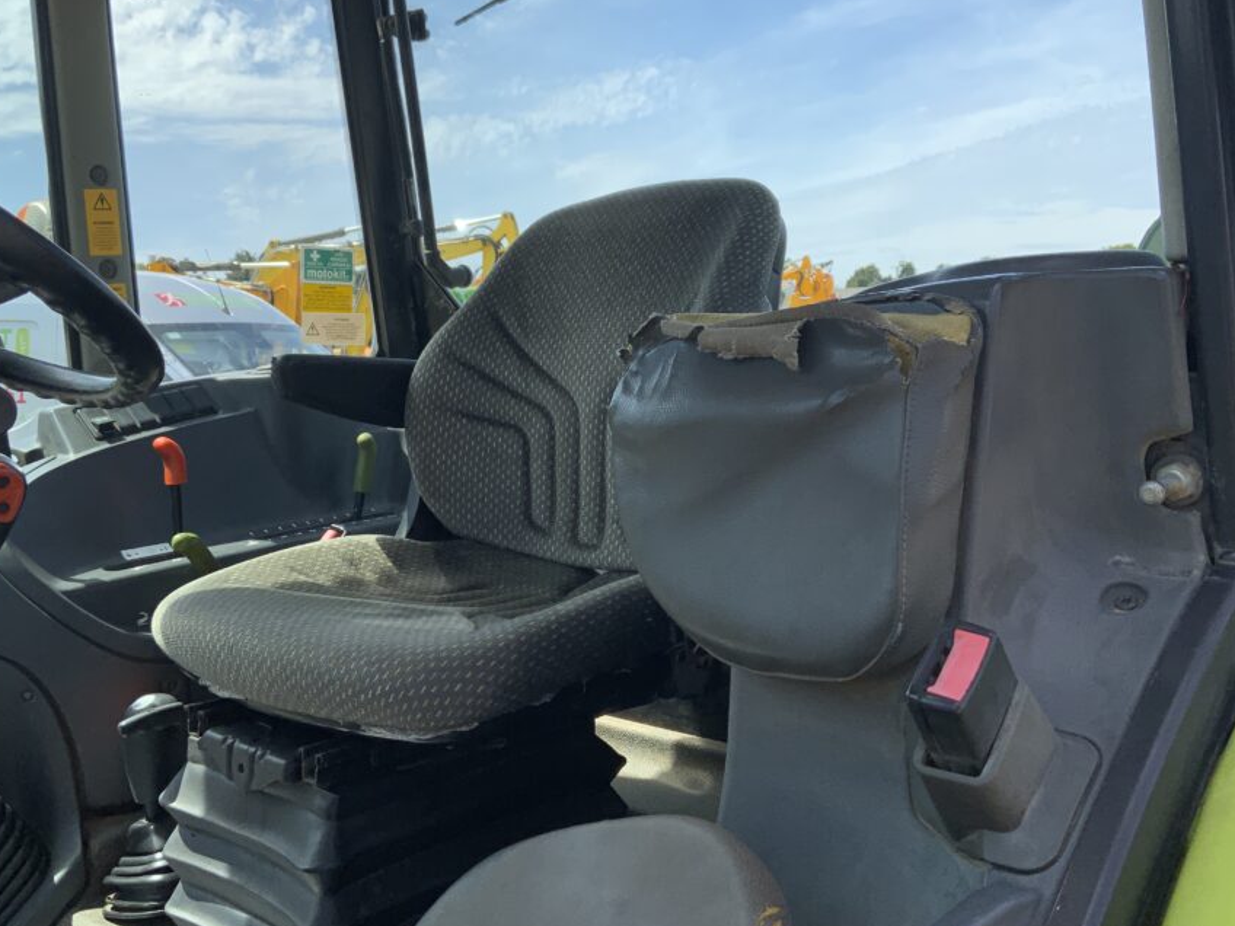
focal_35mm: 35
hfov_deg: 52.6
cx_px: 562
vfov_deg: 40.6
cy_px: 412
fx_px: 1249
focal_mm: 3
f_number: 1.8
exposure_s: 1/1121
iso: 16
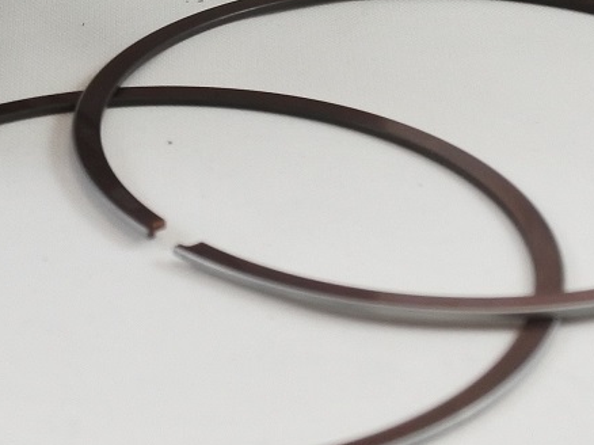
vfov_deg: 8.6
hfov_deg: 11.8
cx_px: 123
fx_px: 2864
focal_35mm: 167
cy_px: -286
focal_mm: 14.3
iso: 400
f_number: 4
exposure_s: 1/160
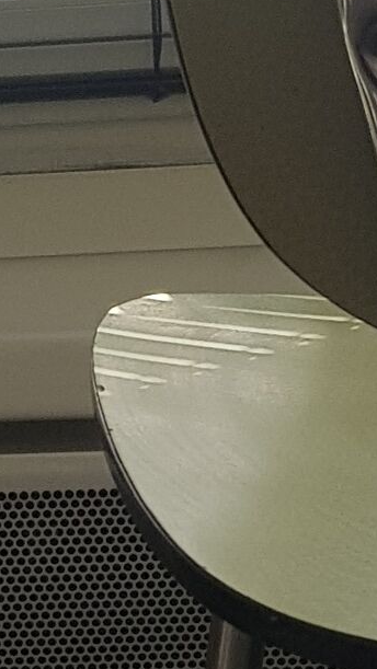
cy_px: 439
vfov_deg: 11.5
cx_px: 22
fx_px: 3321
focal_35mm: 187
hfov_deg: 6.5
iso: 40
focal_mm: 4.2
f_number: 1.7
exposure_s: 1/171
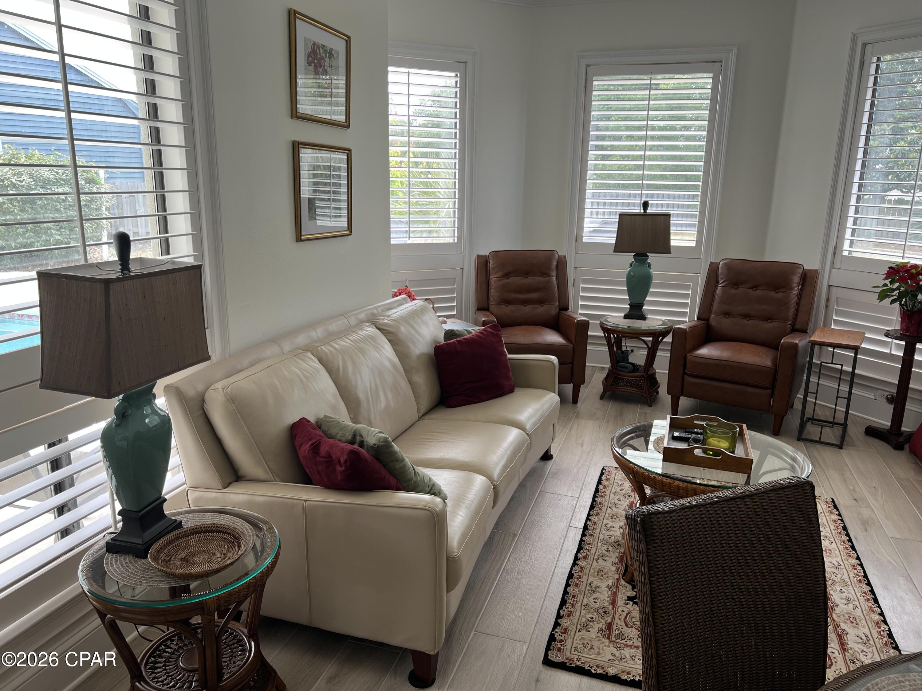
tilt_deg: -15.2
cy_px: 346
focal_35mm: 26
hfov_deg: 67.3
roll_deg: -0.6
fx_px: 693
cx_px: 461
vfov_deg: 53.1
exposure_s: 1/142
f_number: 1.5
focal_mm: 5.7
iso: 40
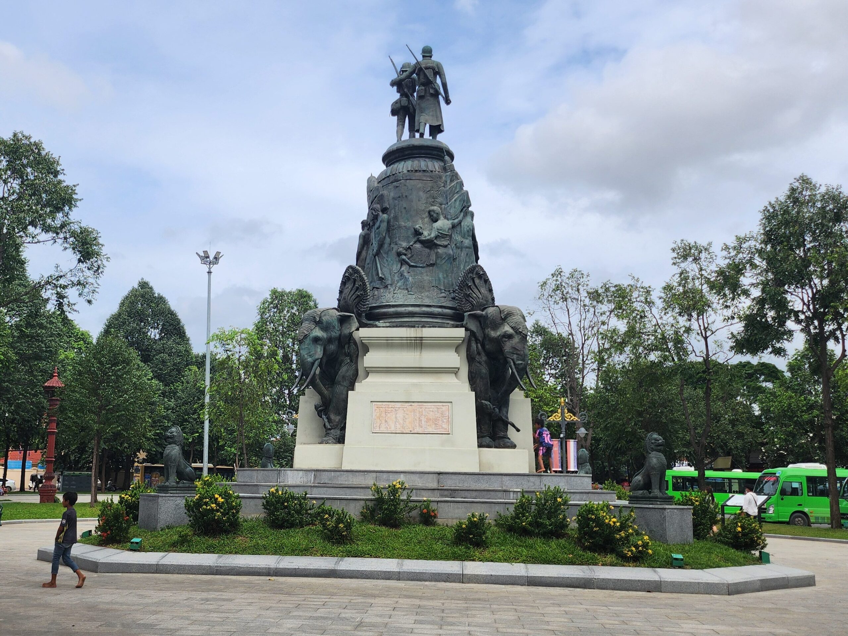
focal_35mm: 24
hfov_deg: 71.6
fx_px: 588
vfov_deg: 56.8
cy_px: 318
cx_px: 424
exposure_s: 1/2686
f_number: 1.8
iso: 50
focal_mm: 5
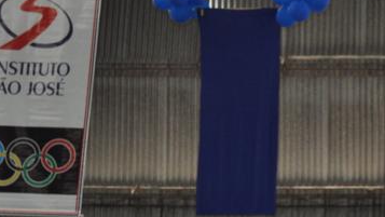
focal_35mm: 187
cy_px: 201
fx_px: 1909
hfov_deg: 11.1
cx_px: 567
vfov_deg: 6.5
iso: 400
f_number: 4.8
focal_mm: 32
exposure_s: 1/180
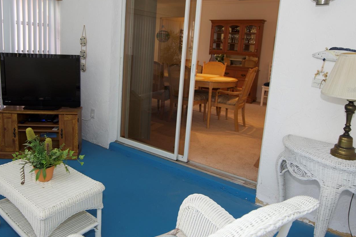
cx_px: 144
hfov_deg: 66.8
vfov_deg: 47.5
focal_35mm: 27
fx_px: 267
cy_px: 90
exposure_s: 1/60
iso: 400
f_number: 4
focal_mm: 14
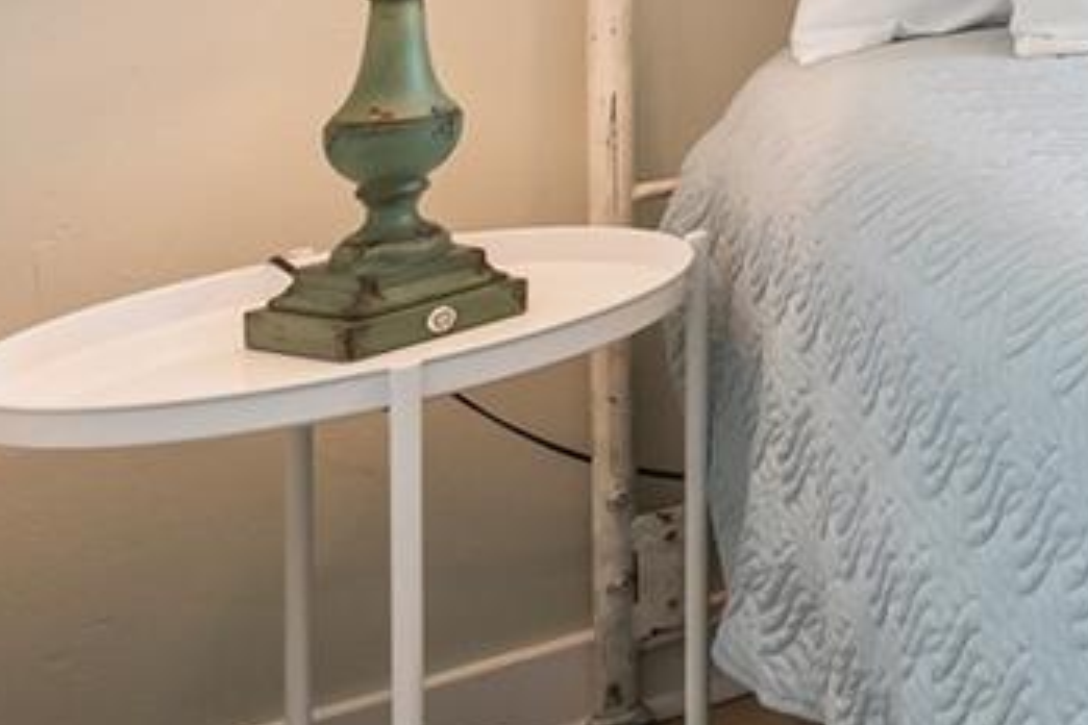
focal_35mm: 69
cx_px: 2382
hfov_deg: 17.0
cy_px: -394
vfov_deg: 17.5
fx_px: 2085
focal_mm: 15
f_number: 8
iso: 400
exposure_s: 1/20
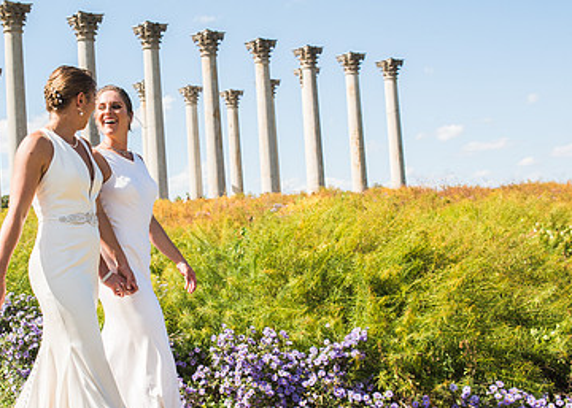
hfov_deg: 36.2
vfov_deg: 26.7
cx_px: 169
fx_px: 861
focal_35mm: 53
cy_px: 197
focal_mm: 31
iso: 200
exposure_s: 1/2000
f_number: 5.6
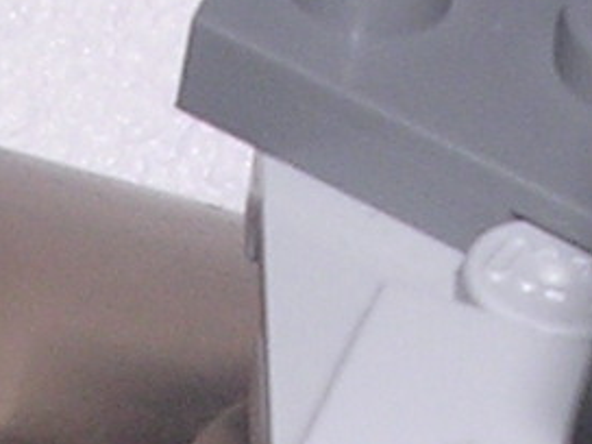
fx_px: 4891
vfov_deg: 5.0
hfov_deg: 6.9
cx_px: 135
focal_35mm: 286
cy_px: 1103
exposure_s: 1/60.1
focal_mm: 5.8
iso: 100
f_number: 5.6
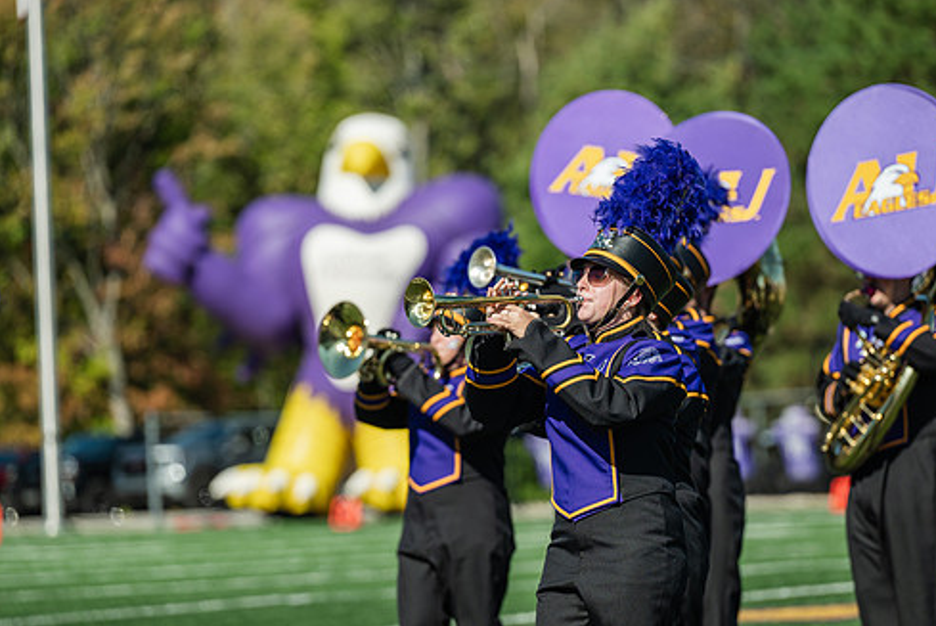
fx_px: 6167
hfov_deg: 8.7
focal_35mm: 237
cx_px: 538
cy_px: 369
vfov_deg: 5.8
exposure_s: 1/1600
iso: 100
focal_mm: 200
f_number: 3.5
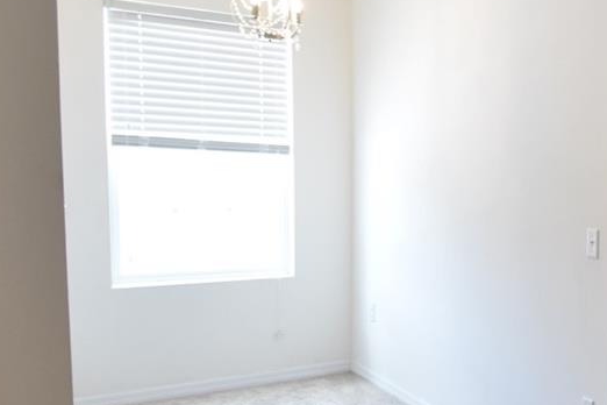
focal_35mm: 46
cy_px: 230
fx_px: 776
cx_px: 734
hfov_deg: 34.1
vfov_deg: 29.2
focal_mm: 10
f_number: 3.5
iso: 800
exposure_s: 1/60
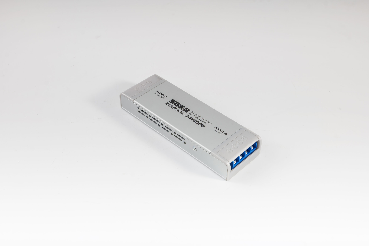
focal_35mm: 42
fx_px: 430
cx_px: 184
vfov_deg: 31.9
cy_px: 123
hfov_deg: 46.4
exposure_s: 1/400
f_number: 11
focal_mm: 42
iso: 100
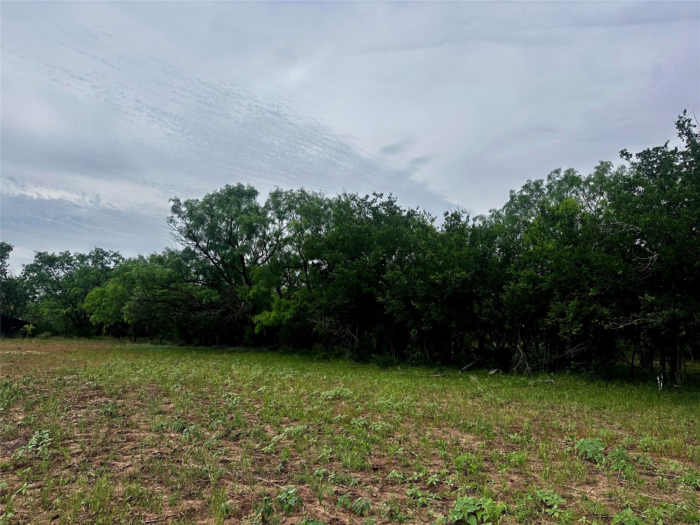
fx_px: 485
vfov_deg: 56.8
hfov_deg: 71.6
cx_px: 350
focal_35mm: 24
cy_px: 262
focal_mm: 6.86
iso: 80
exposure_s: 1/8197
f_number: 1.78
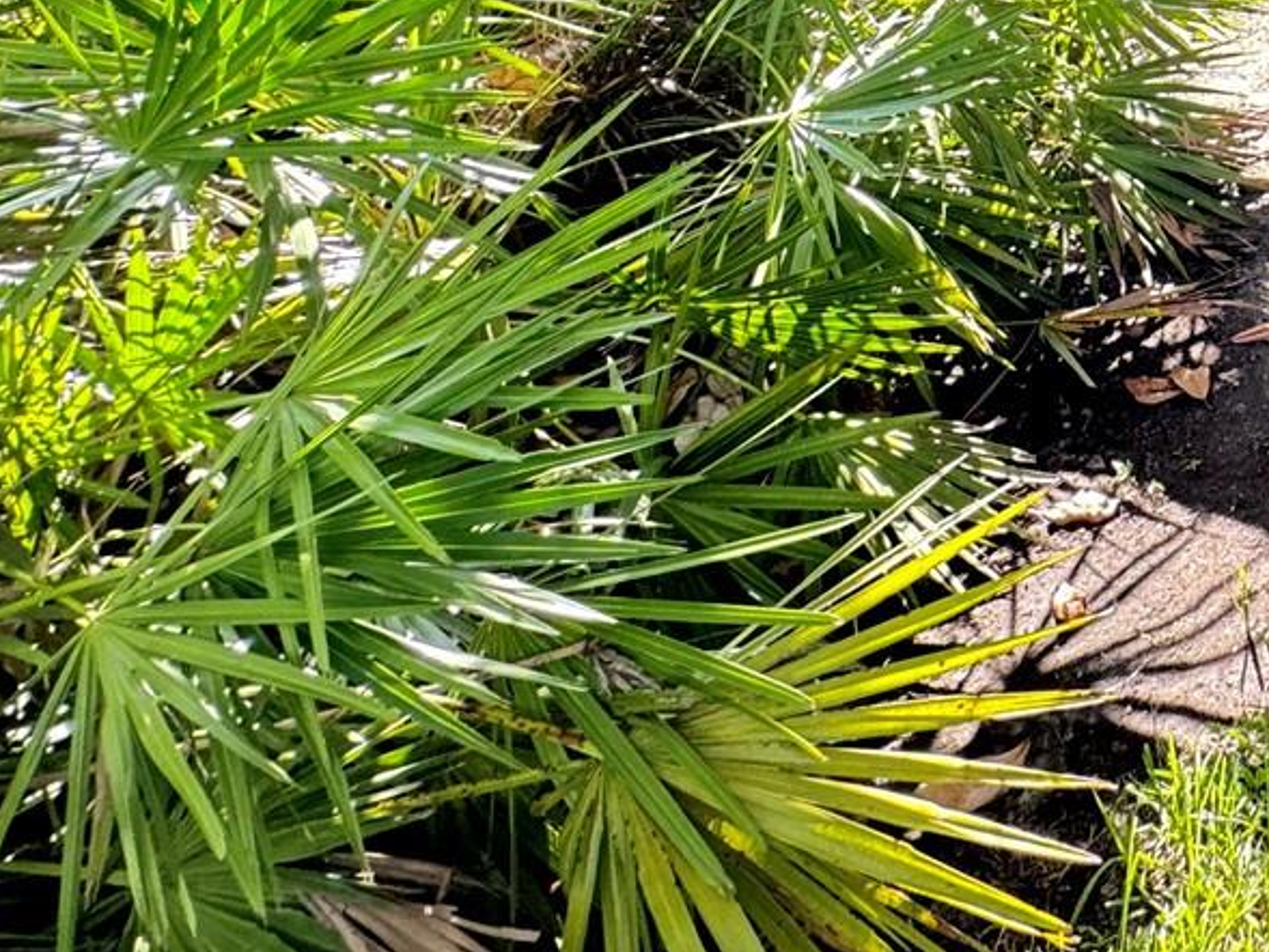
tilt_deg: -5.6
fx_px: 1393
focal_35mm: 38
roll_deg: -1.0
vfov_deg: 29.4
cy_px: -321
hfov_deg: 34.8
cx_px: 1635
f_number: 2.2
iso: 200
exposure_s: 1/99
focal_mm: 2.22
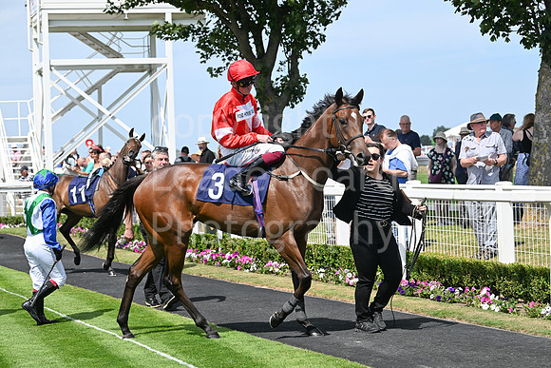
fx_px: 1317
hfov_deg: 23.6
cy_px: 184
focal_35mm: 86
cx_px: 276
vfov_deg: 15.9
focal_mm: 86
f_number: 5.6
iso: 400
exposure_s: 1/2500
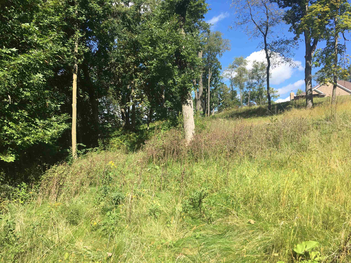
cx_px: 176
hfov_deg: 61.7
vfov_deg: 48.2
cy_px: 132
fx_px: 294
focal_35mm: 29
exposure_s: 1/855
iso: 25
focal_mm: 4.15
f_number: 2.2
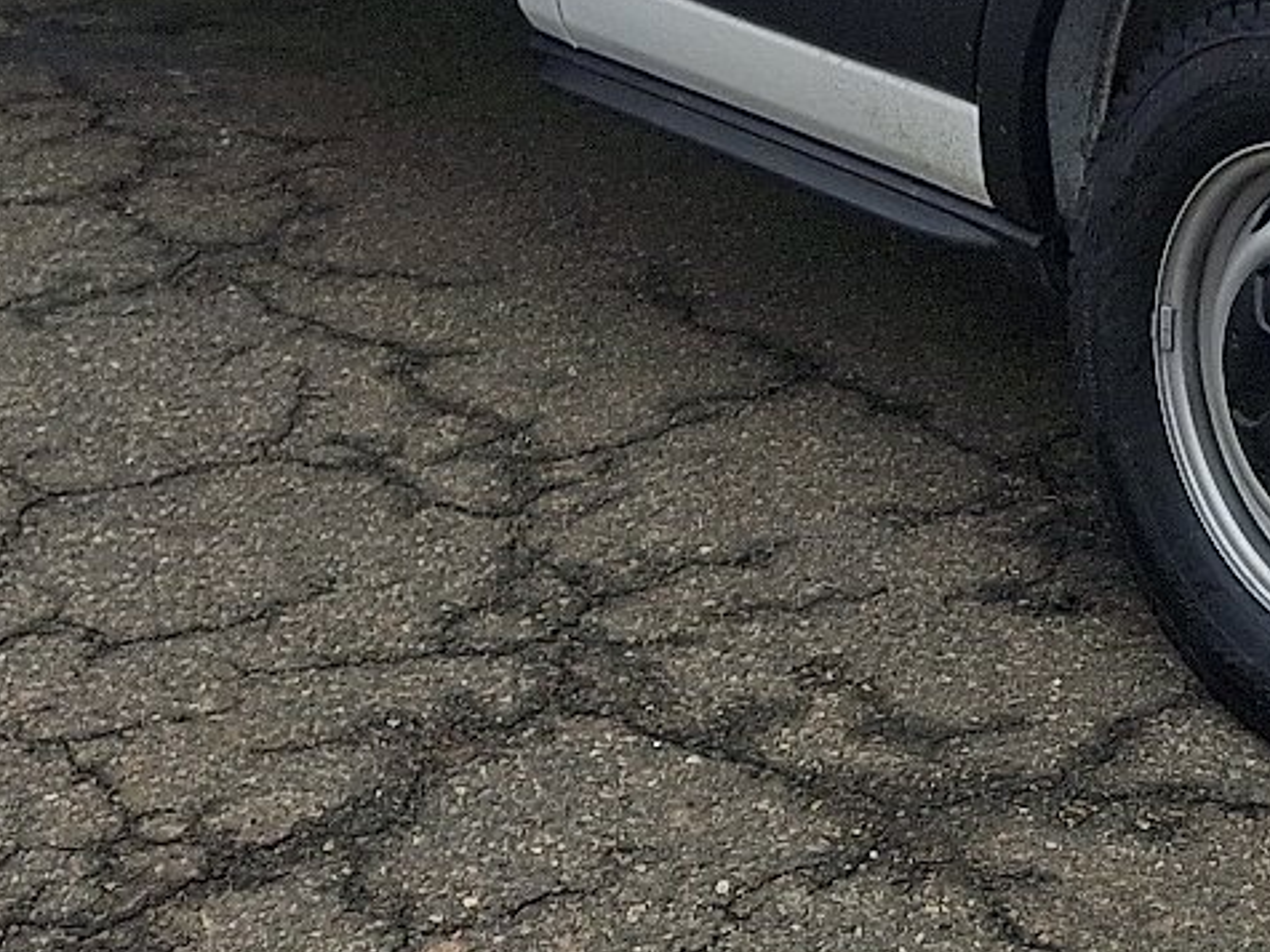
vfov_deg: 15.7
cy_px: -613
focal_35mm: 84
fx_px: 3082
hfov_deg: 22.3
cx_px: 1307
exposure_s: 1/625
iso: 25
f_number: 1.8
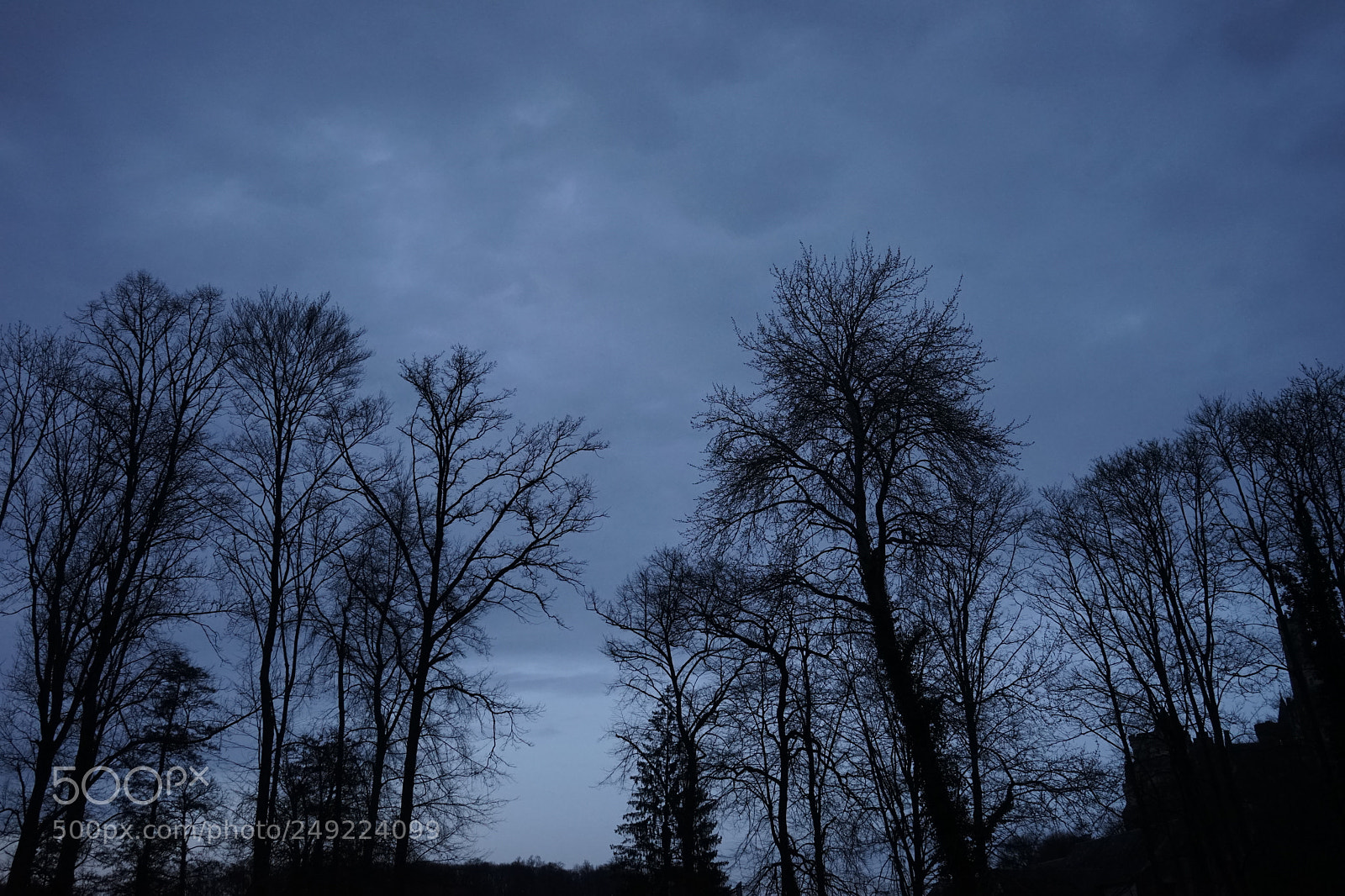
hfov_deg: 58.7
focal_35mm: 32
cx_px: 672
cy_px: 448
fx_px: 1195
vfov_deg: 41.1
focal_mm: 32
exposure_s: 1/40
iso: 1600
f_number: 5.6
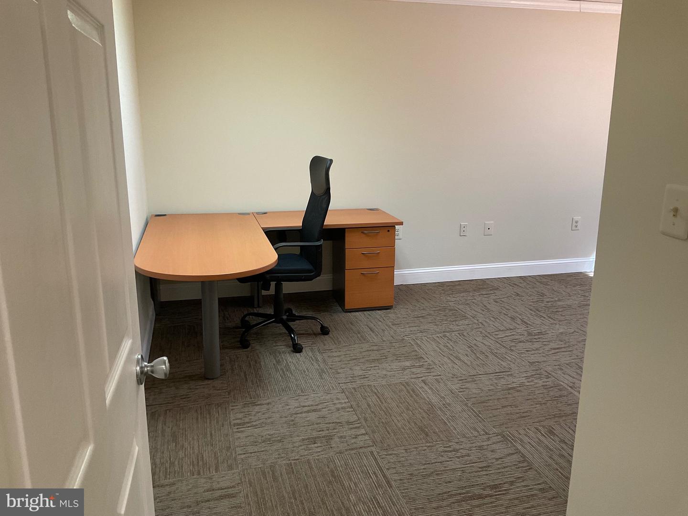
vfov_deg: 48.2
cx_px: 344
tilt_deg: -14.5
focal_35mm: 29
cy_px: 258
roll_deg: +0.0
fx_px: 576
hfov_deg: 61.7
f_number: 1.8
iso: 160
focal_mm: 3
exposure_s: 1/60
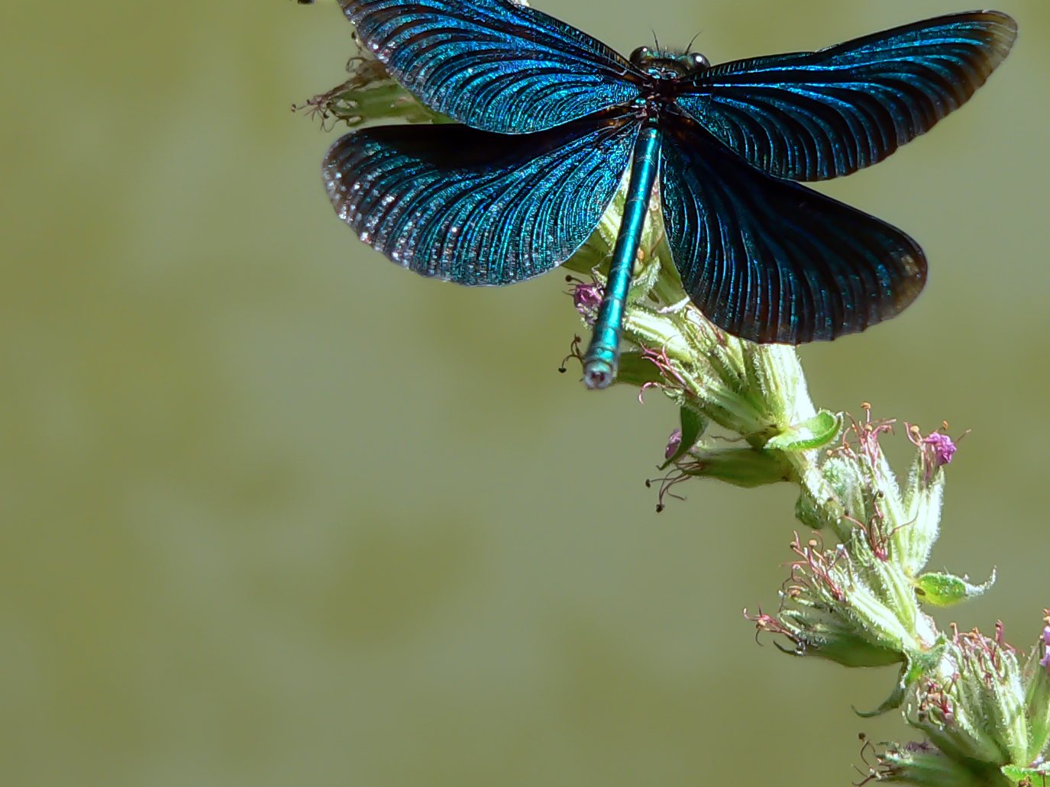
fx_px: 7340
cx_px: 586
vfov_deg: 6.1
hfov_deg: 8.2
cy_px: 229
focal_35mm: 242
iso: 100
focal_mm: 21.6
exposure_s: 1/400
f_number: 4
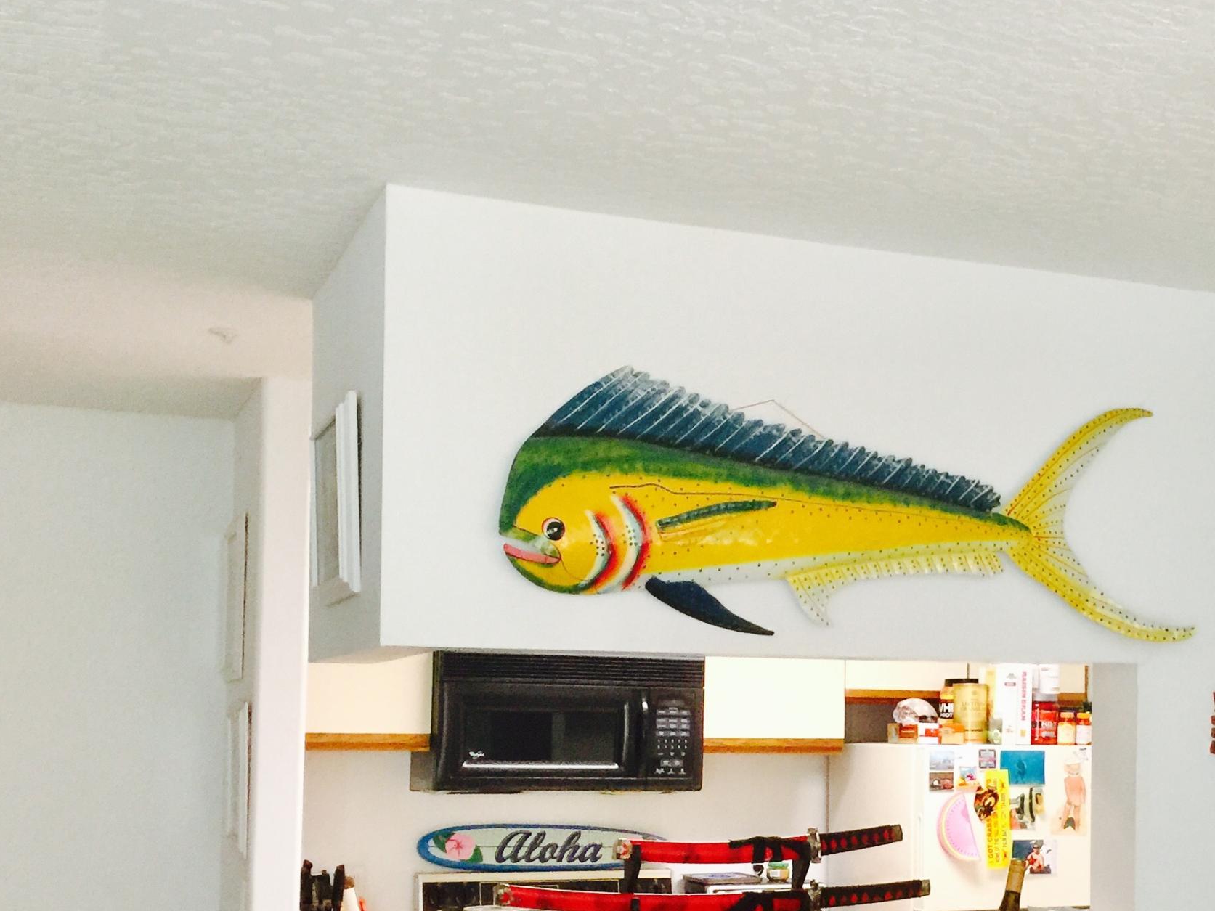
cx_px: 933
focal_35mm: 52
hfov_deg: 35.9
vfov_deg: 27.8
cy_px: 647
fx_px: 1825
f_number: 2.2
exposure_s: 1/15
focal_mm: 4.15
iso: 100
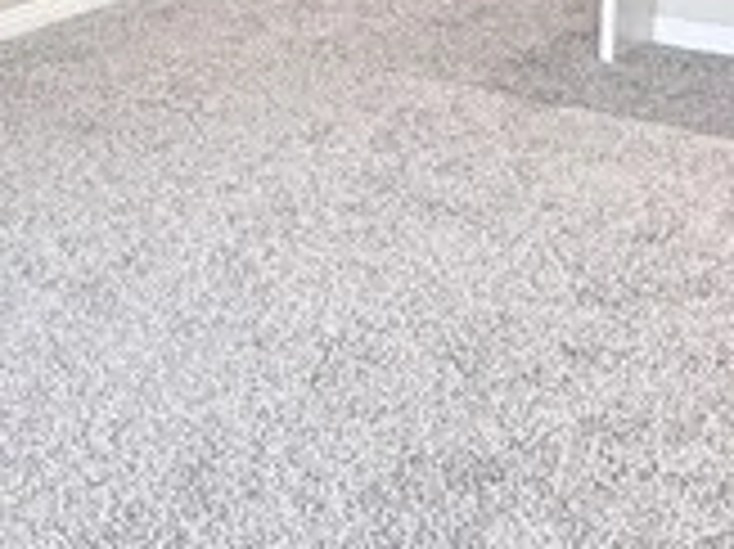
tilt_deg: -8.2
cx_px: -36
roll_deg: +1.4
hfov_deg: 21.3
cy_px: -212
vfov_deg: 15.7
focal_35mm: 88
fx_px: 1865
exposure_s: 1/120
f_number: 2.2
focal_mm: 2.22
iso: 160
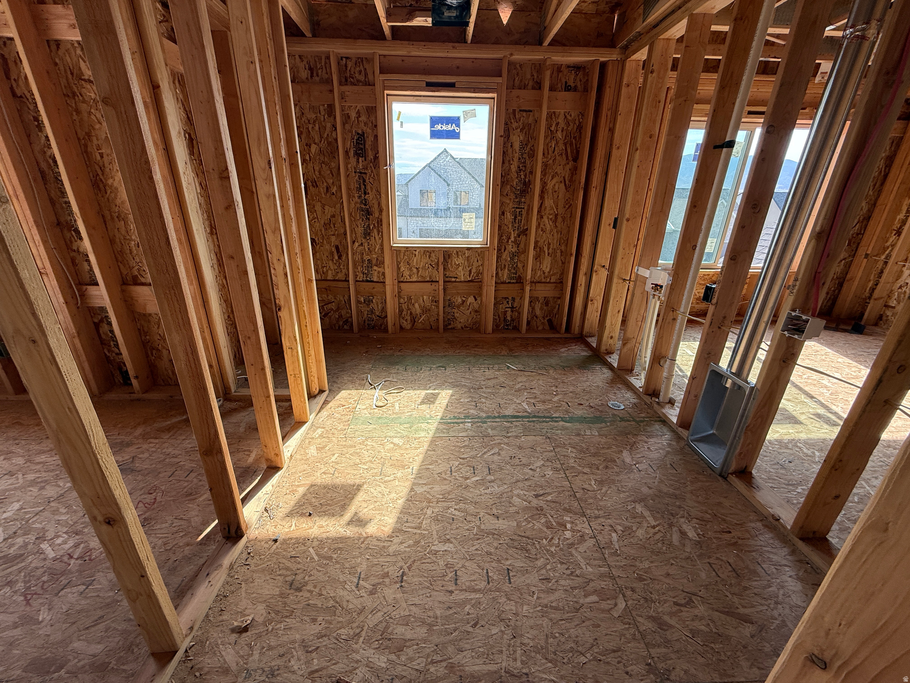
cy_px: 342
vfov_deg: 85.7
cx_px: 455
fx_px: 368
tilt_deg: -21.6
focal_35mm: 14
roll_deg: +0.4
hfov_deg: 102.1
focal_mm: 2.22
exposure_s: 1/207
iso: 64
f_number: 2.2
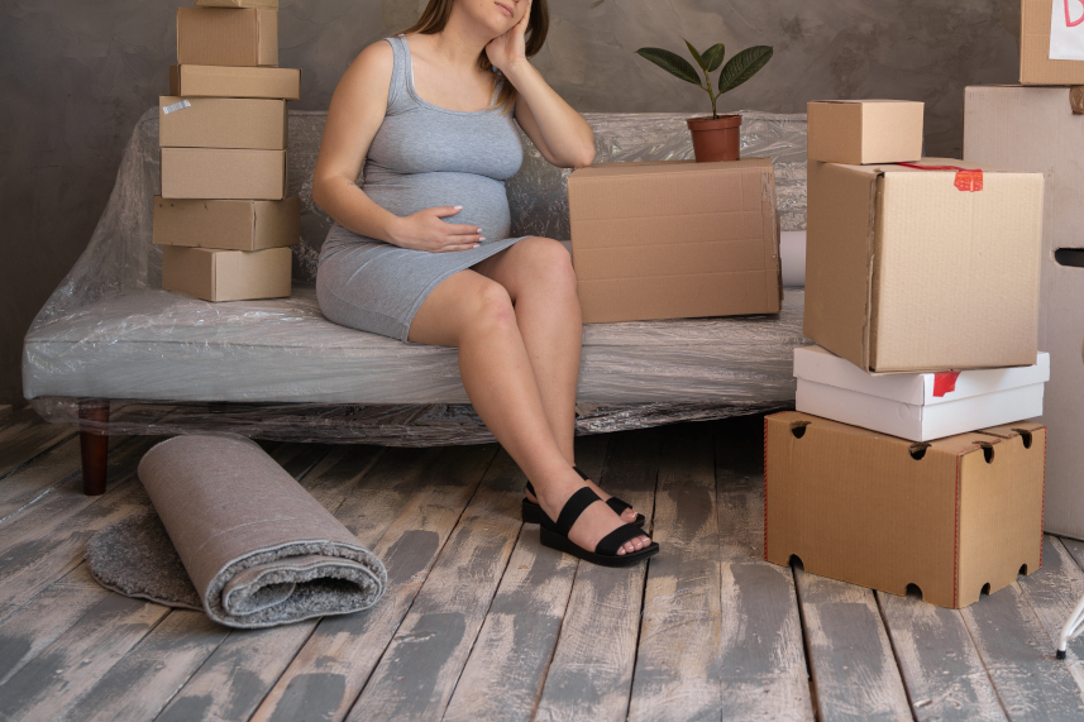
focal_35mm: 49
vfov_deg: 27.4
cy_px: 243
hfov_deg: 39.8
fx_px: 1475
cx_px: 731
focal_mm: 35
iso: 200
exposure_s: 1/125
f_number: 2.8
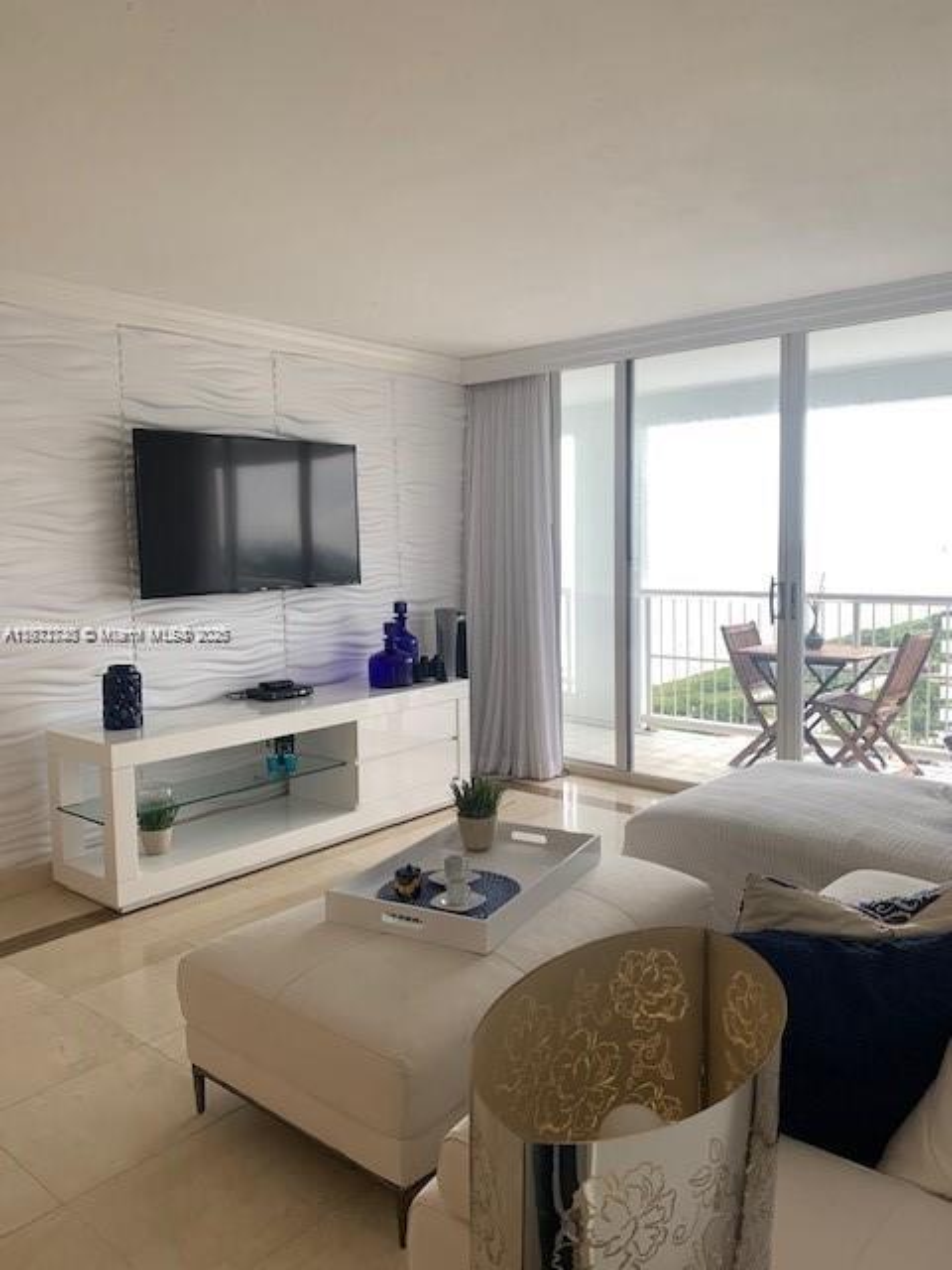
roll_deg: +1.5
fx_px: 953
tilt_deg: -2.8
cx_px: 476
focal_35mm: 26
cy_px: 635
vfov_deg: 67.3
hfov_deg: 53.1
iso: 32
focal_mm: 4.25
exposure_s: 1/120
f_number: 1.8
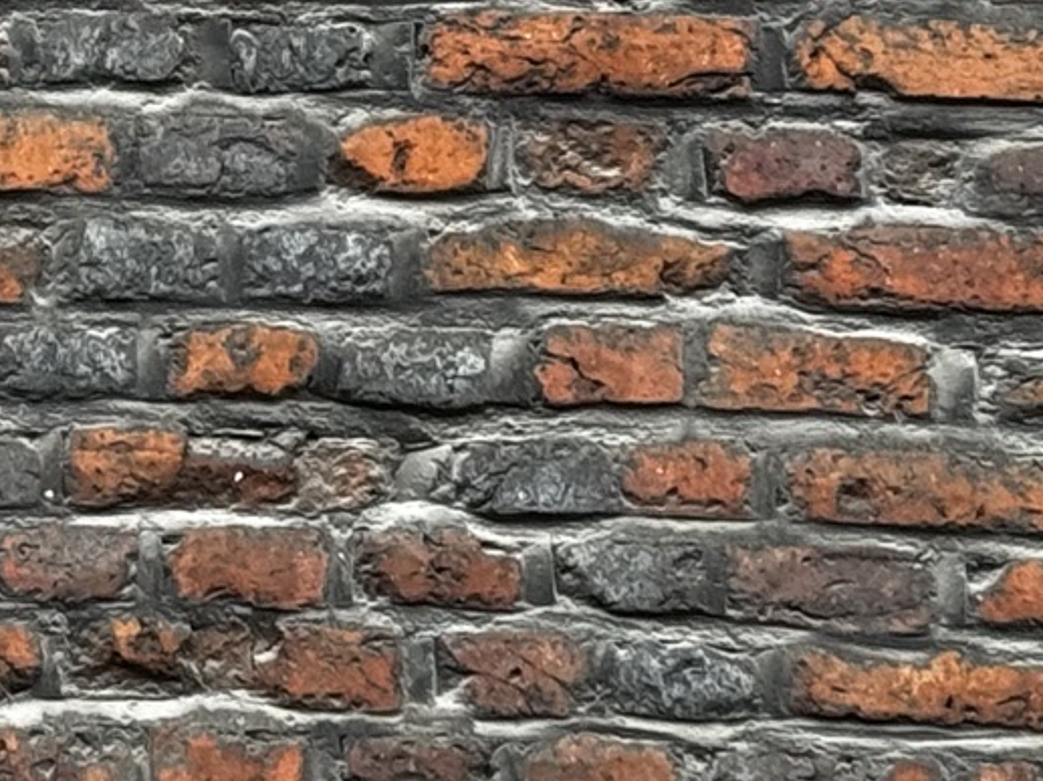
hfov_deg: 8.3
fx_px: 6714
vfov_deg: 6.6
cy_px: 139
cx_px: -1235
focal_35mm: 223
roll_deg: -0.5
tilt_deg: +3.7
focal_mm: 6.76
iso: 64
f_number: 1.78
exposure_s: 1/282
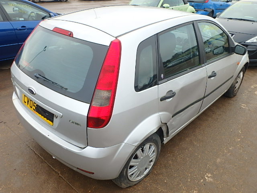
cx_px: 128
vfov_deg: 48.2
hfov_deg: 61.7
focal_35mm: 29
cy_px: 96
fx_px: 215
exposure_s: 1/60
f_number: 4.6
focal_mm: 5.2
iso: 125
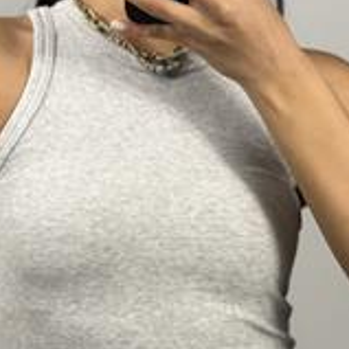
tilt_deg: -30.0
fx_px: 1255
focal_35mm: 110
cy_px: 264
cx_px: 198
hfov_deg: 15.8
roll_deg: -0.7
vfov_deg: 15.8
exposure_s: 1/100
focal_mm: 6.86
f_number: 1.78
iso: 80
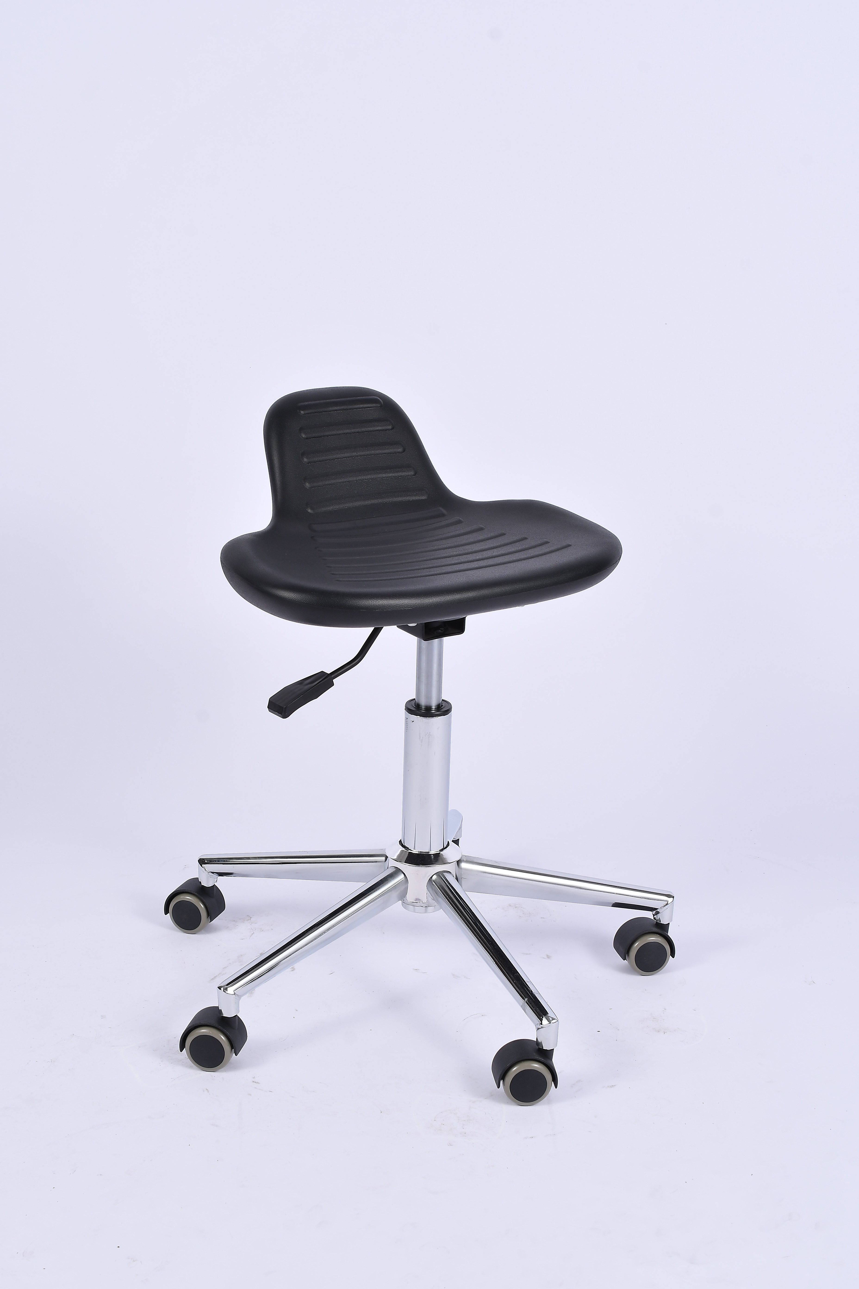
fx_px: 2147
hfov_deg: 22.6
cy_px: 644
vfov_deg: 33.4
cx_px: 430
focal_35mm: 60
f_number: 11
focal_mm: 40
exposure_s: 1/100
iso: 100
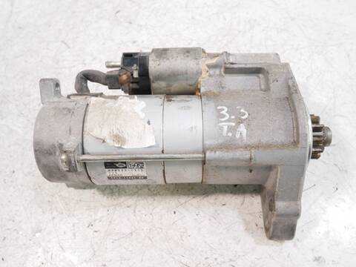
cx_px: 178
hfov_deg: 63.4
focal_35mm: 28
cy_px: 134
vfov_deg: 49.7
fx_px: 288
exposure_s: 1/60
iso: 1250
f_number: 3.7
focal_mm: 14
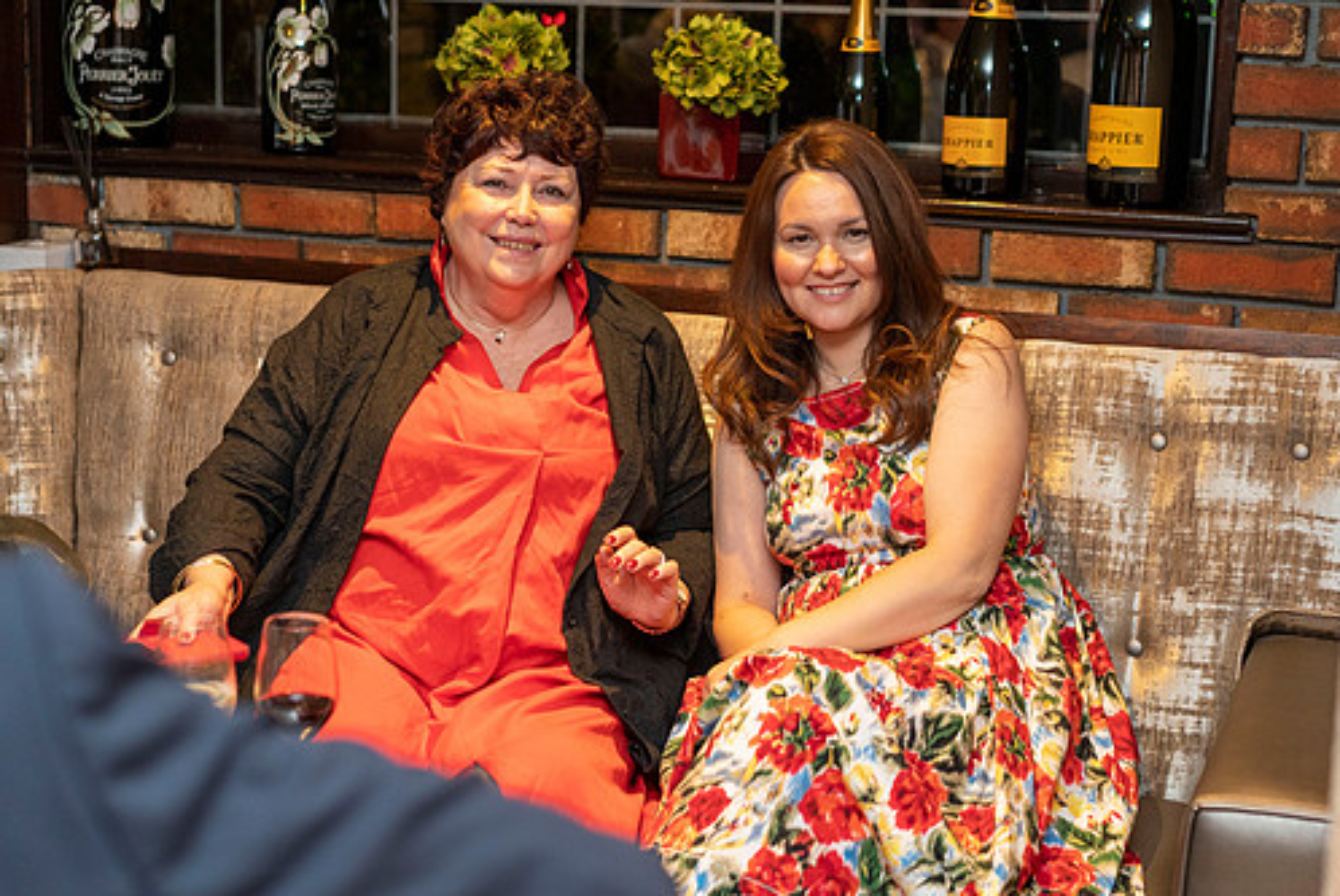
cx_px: 600
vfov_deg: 21.3
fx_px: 2384
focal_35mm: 64
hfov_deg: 31.4
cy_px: 435
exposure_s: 1/160
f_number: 2.8
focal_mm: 55
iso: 3200
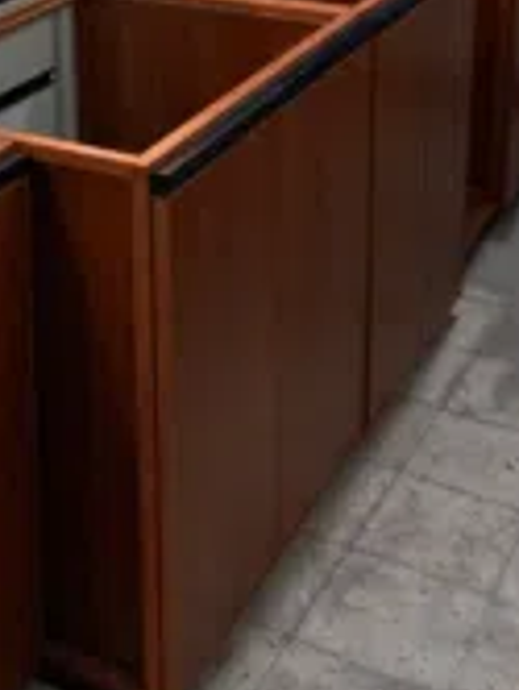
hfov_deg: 22.2
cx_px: 75
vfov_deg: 27.9
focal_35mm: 65
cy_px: -8
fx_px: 1296
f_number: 1.8
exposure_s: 1/33.3
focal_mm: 4
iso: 250
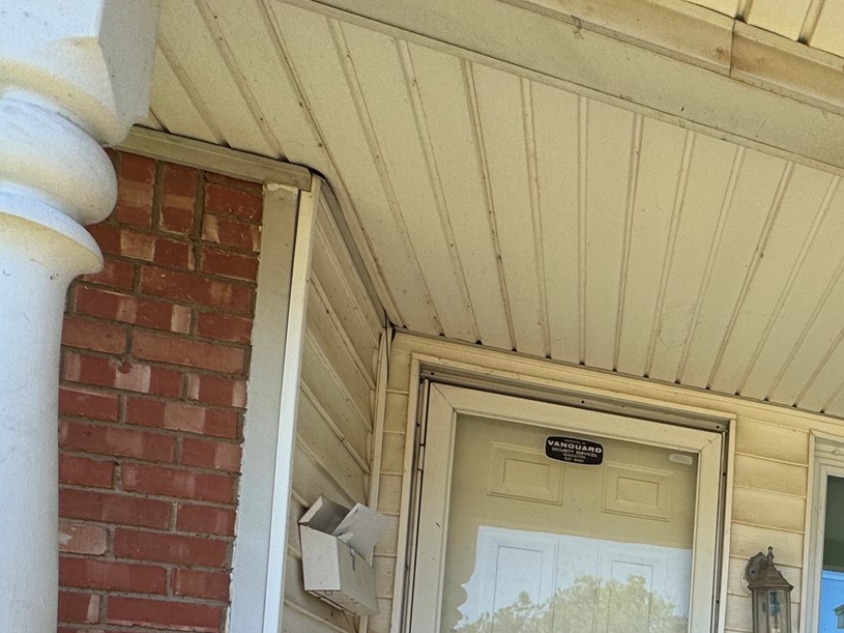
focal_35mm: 33
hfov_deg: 45.2
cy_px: 726
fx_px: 804
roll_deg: -3.4
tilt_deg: +2.1
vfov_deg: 35.5
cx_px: 876
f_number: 2.2
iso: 40
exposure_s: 1/464
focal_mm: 2.22
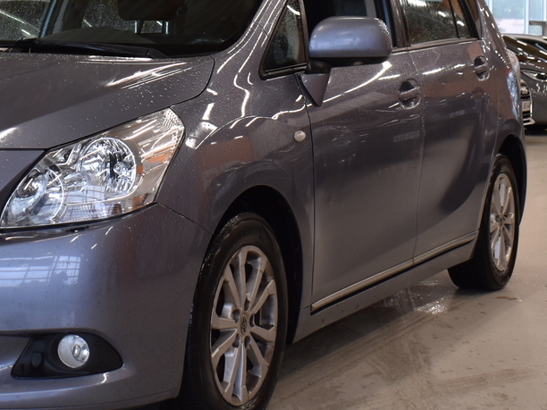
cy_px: 53
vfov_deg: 17.3
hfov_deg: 23.0
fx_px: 1327
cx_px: 108
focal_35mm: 84
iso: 400
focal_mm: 22
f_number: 4.8
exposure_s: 1/90
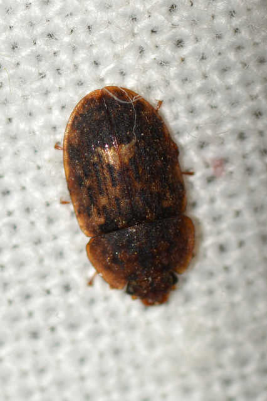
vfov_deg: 13.7
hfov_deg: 9.1
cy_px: 200
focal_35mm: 150
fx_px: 1670
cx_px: 134
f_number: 18
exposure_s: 1/200
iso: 100
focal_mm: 100
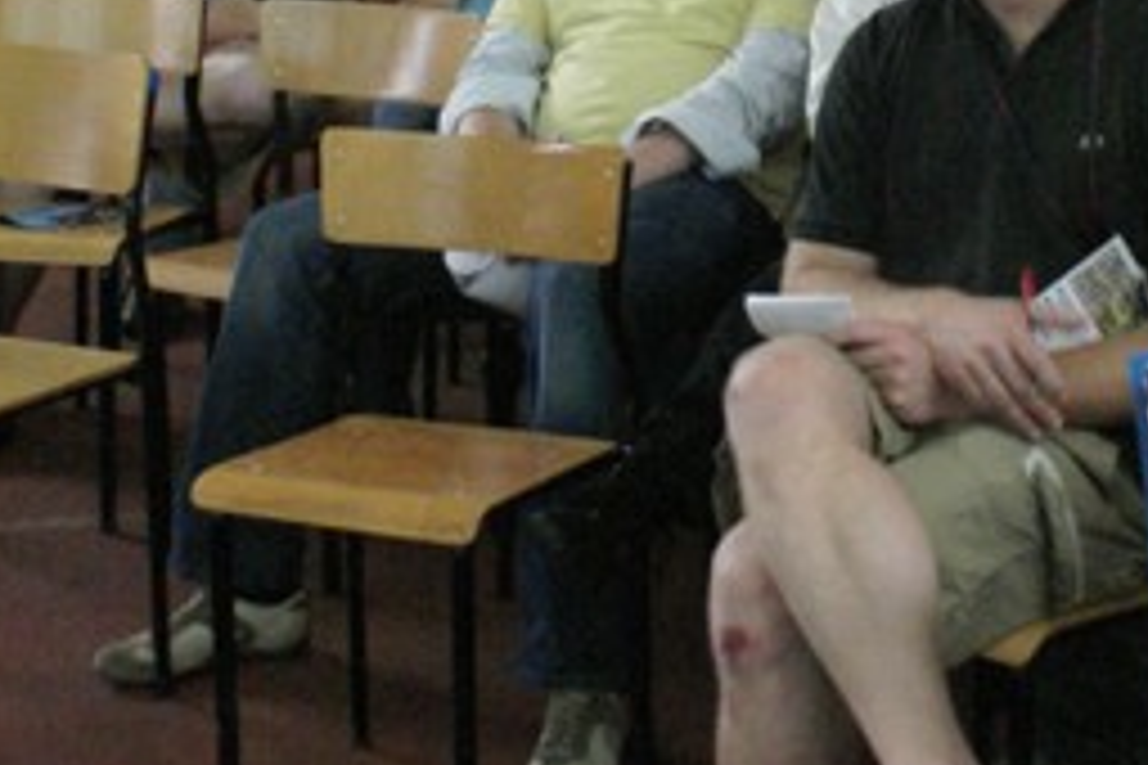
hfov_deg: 20.4
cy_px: 90
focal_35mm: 99
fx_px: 3157
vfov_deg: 13.7
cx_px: 914
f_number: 5.6
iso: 1600
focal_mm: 24
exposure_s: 1/15
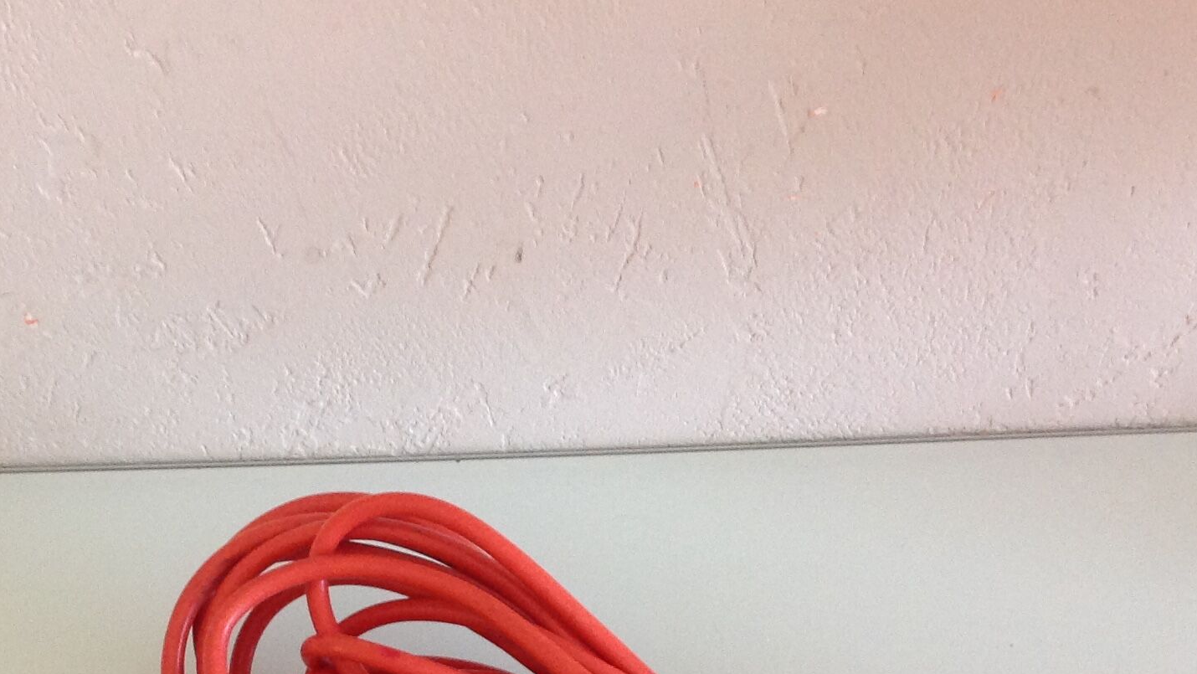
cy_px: 770
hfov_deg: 30.3
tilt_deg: -56.0
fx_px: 2190
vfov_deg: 16.9
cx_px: 386
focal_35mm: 69
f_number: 2.4
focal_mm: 4.28
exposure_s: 1/15
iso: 160
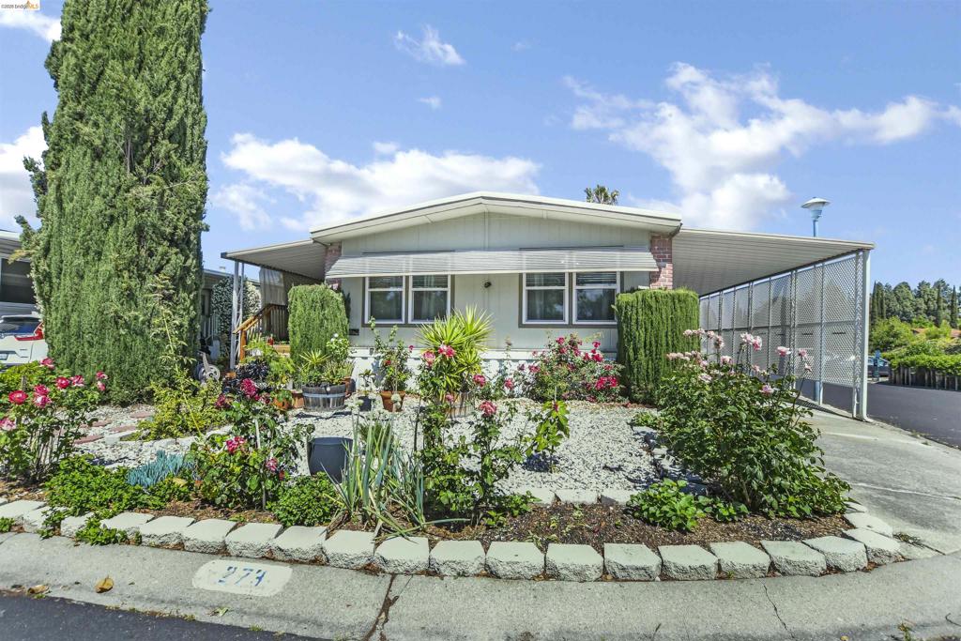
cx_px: 480
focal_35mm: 15
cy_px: 320
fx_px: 400
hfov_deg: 100.4
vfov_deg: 77.3
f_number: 6.3
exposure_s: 1/500
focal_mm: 10
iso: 400
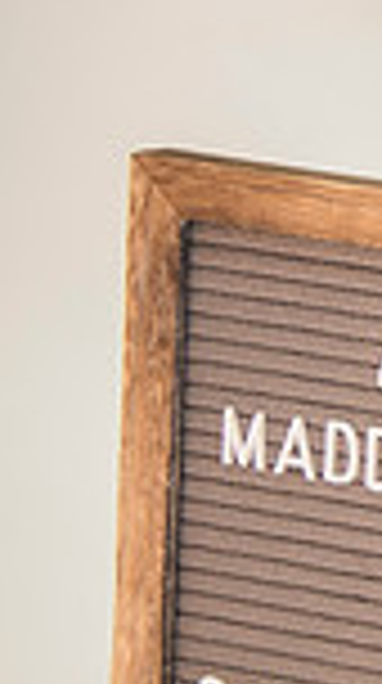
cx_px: 1231
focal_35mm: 160
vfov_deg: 13.5
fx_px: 2894
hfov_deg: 6.7
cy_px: 313
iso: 100
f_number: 2.8
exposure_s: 1/125
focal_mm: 40
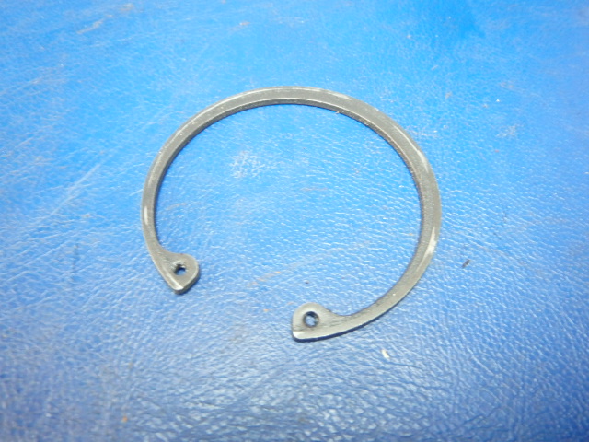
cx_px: 294
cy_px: 221
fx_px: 476
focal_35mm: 28
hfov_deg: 63.4
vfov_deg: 49.7
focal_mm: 5
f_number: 3.9
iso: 800
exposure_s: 1/15
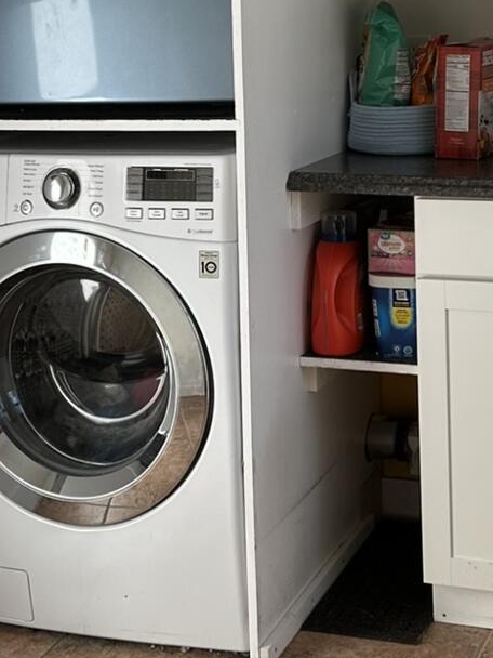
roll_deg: +0.9
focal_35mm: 79
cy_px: 169
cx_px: 249
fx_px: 1500
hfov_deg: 18.7
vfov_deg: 24.5
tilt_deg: -6.7
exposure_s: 1/462
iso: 80
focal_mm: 6.86
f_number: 1.78
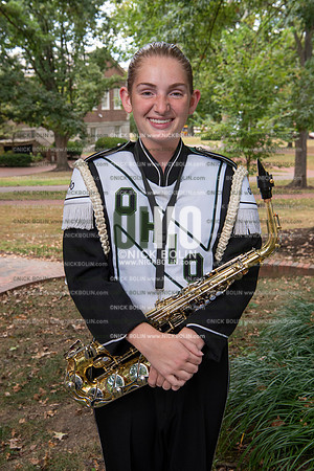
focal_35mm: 48
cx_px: 157
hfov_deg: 28.1
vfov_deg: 41.1
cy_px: 236
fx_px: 628
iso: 500
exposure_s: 1/100
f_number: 8
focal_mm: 48
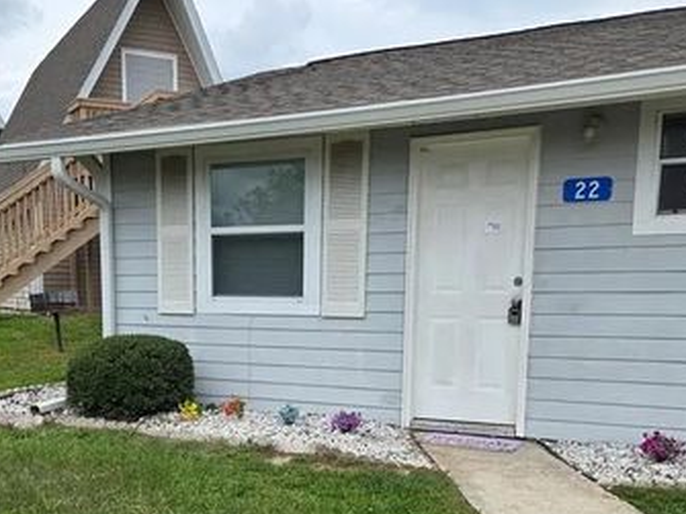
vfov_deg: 31.7
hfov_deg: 42.7
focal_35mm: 44
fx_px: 872
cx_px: 272
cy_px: 438
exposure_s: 1/2921
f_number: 1.8
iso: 40
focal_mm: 5.4
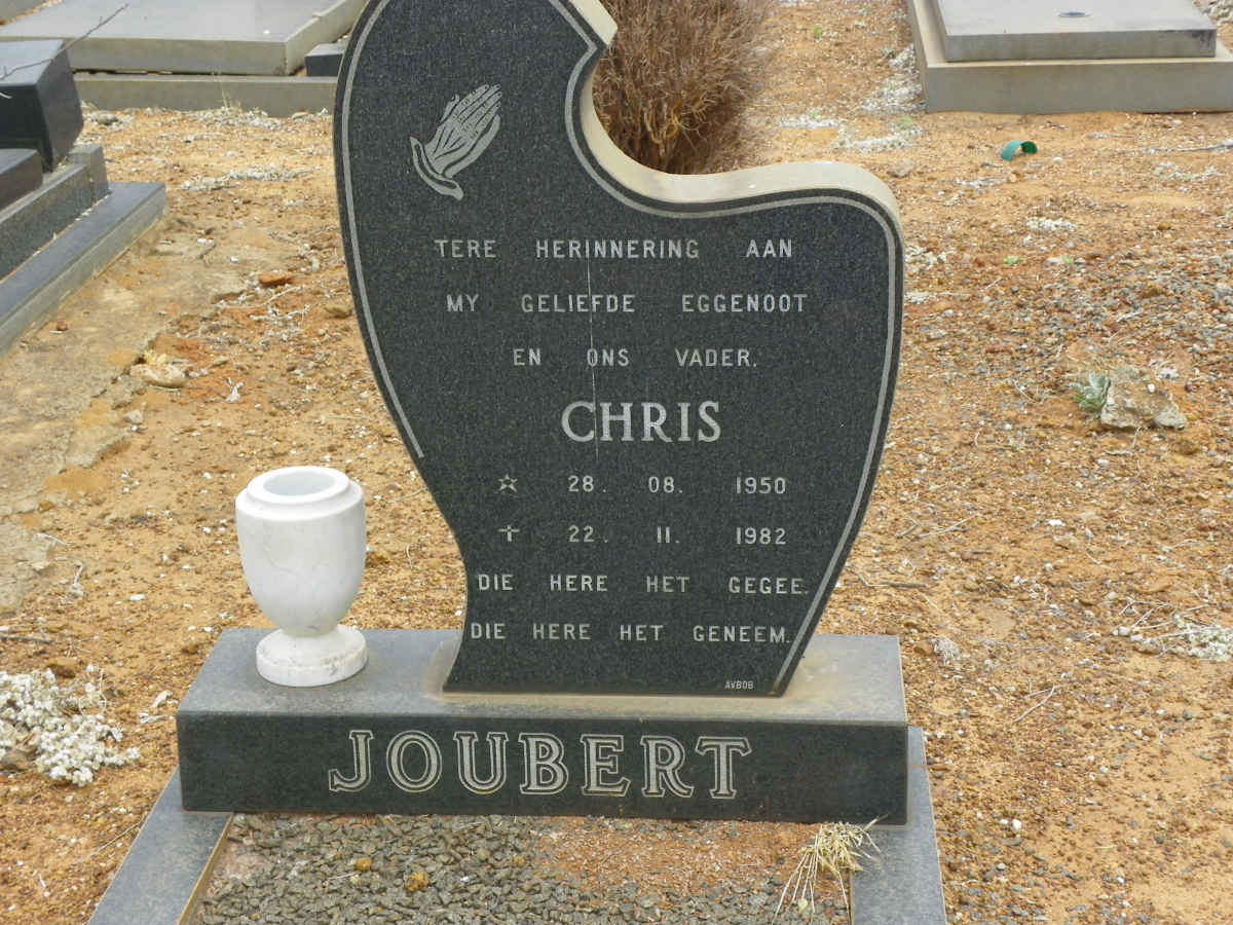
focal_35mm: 60
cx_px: 616
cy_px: 462
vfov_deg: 24.4
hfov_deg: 32.2
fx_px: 2137
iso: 64
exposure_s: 1/125
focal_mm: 10.7
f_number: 5
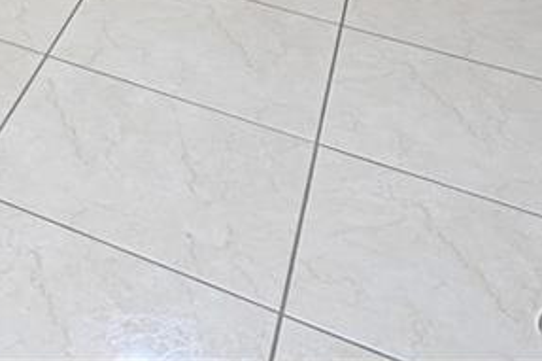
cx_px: -363
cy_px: -642
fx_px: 1174
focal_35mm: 78
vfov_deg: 11.8
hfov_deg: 20.5
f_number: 4.5
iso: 200
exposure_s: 1/125
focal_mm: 14
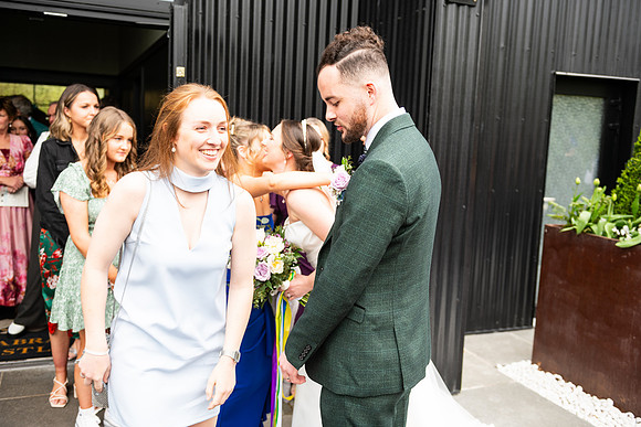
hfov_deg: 54.4
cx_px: 320
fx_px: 623
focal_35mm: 35
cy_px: 214
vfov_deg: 37.9
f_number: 3.5
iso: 160
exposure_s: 1/200
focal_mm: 35
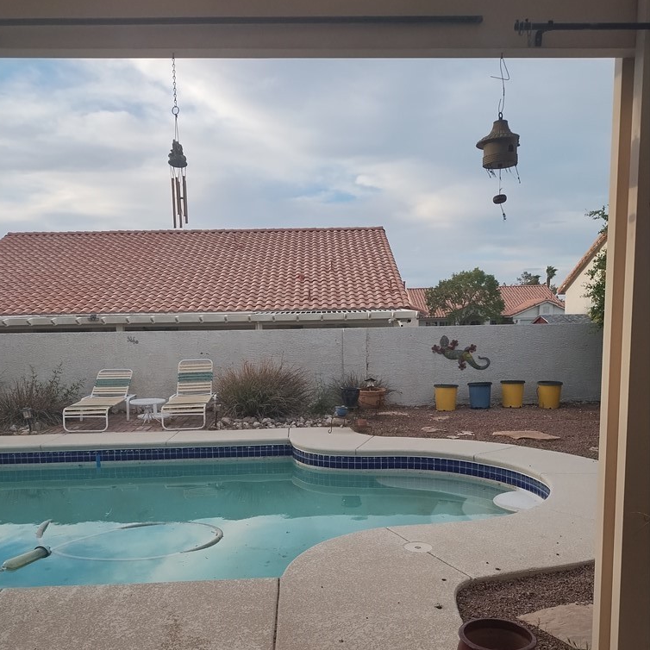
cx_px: 321
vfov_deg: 53.4
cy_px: 409
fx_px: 637
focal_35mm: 30
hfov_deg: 54.0
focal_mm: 4.71
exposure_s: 1/1748
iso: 101
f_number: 1.7
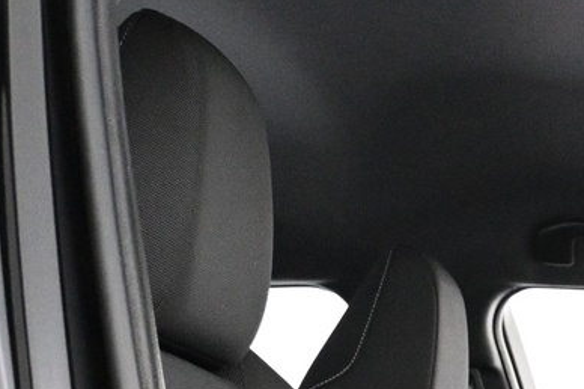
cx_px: 936
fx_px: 1930
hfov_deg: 15.5
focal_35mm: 119
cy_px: 703
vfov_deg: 10.8
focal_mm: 19
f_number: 3.8
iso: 4000
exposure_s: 1/50
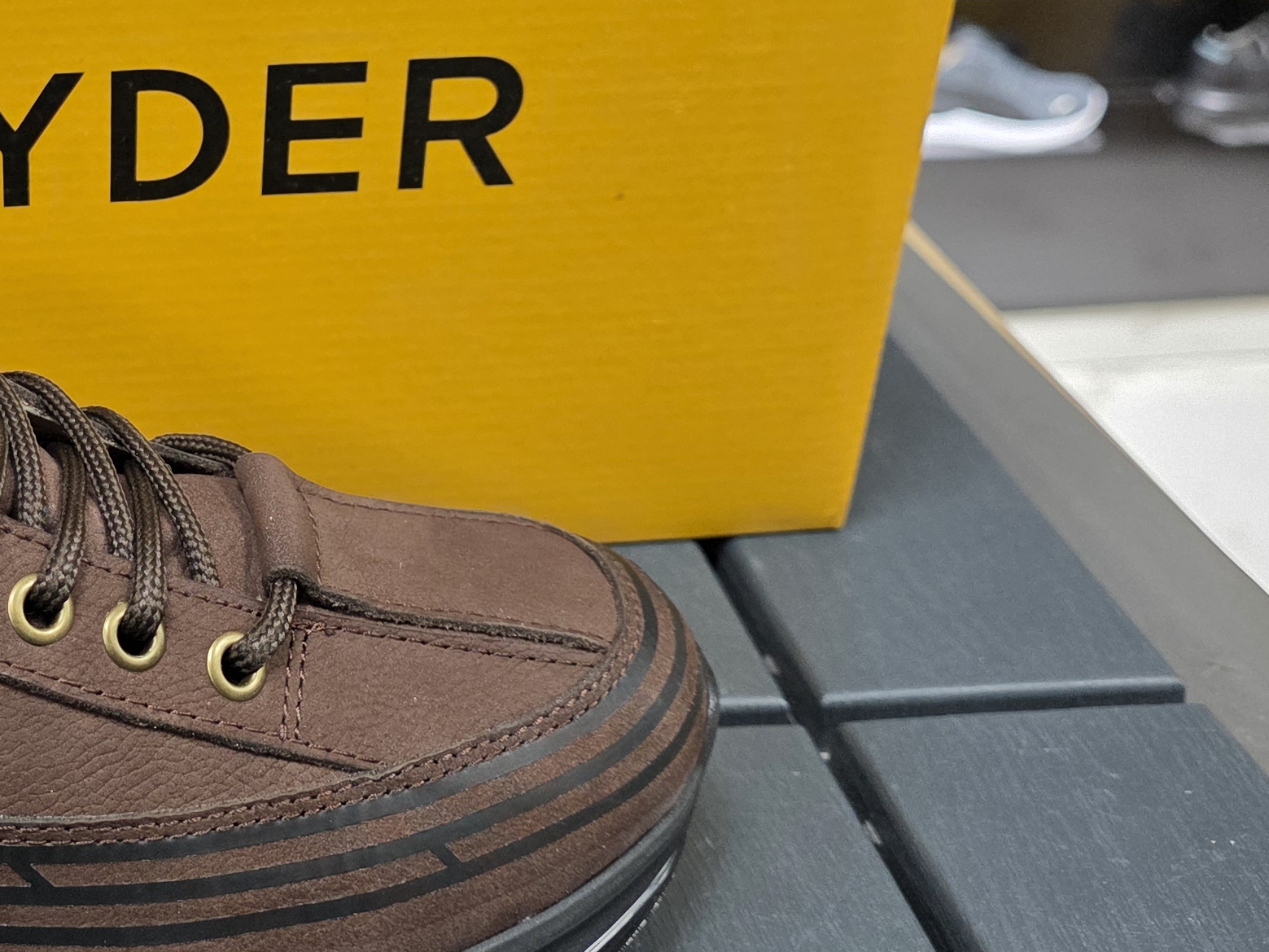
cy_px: 250
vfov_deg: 24.6
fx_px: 2163
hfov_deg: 30.8
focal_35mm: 59
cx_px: 60
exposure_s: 1/100
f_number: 1.7
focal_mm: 6.3
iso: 250
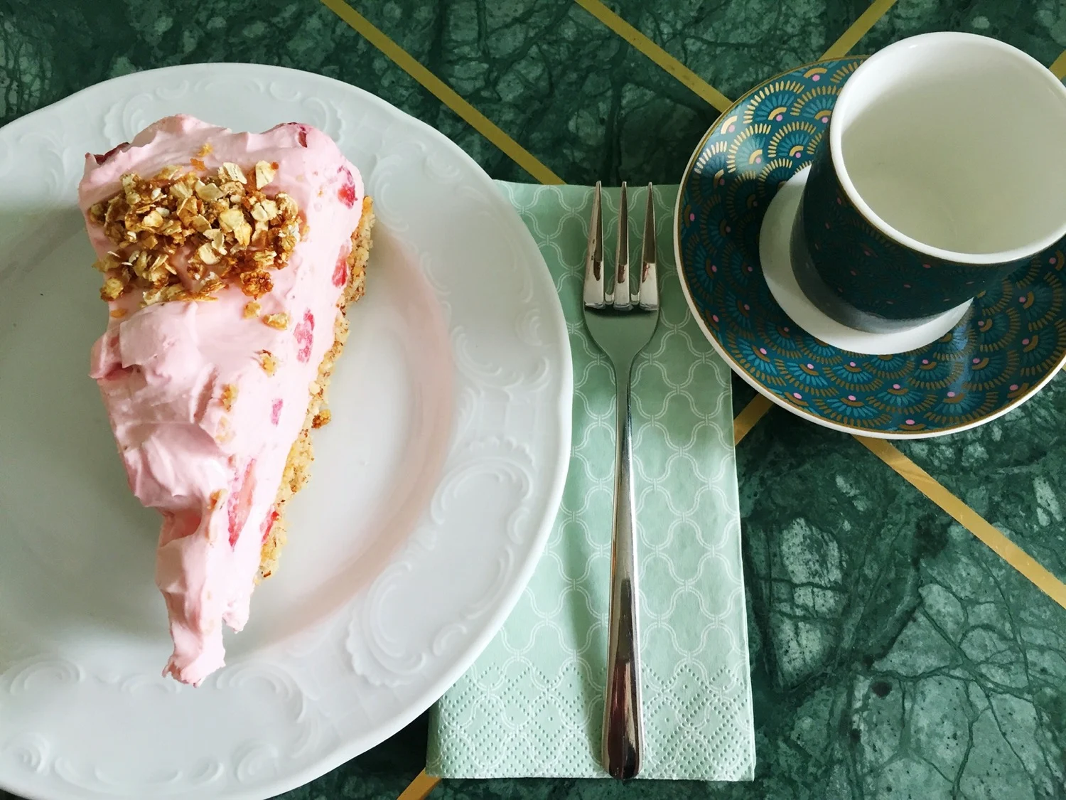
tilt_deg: -74.6
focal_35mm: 29
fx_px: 893
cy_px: 400
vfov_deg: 48.2
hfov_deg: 61.7
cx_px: 533
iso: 64
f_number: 2.2
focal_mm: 4.15
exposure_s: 1/30
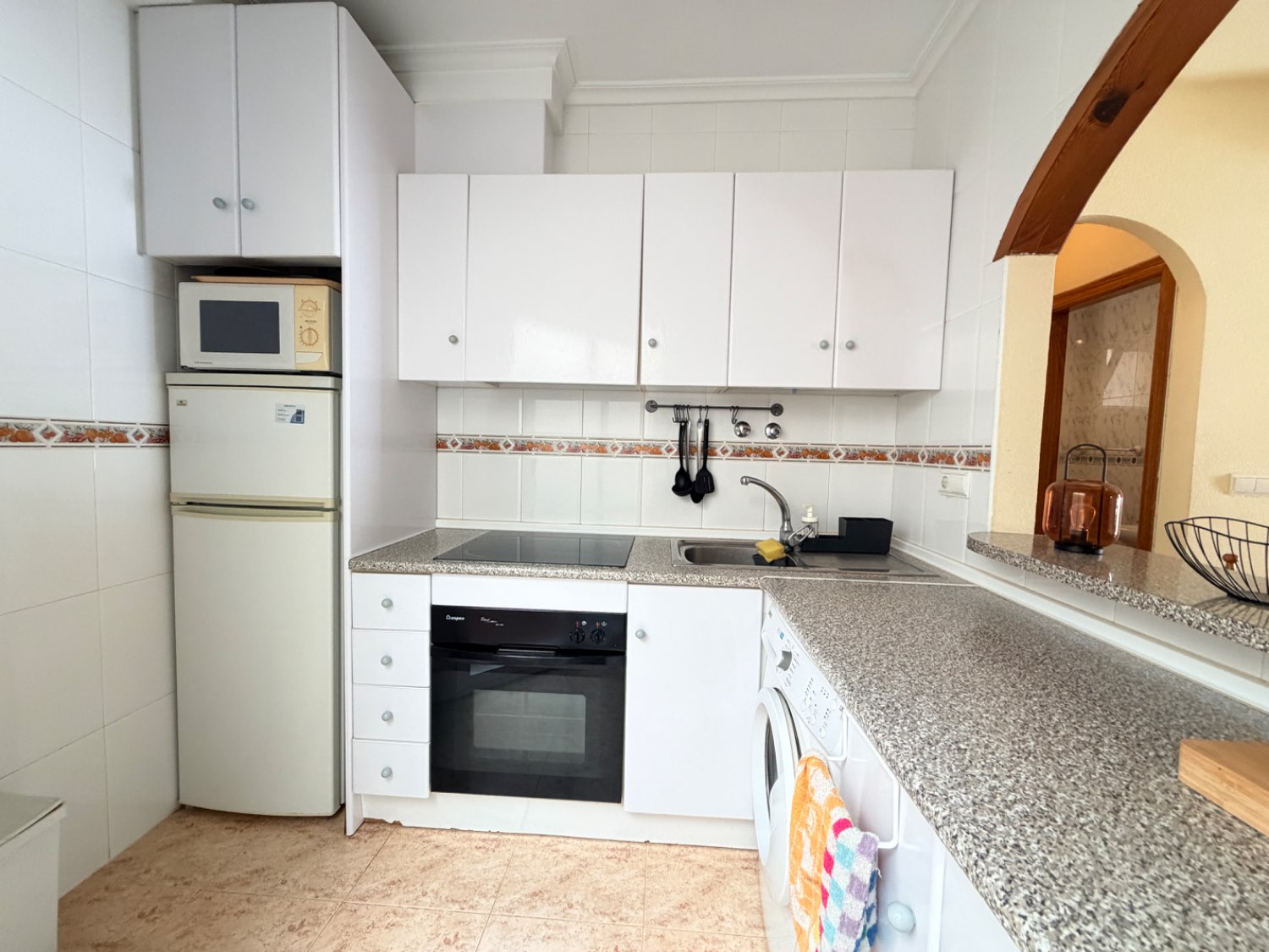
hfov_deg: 102.1
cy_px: 476
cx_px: 634
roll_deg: -0.7
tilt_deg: -2.7
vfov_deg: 85.7
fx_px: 513
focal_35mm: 14
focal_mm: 2.22
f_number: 2.2
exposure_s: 1/121
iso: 320
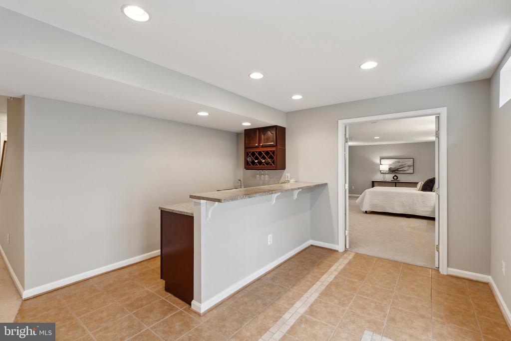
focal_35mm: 16
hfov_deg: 96.7
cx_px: 256
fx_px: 227
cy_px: 170
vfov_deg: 73.8
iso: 200
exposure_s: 1/6
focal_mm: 16
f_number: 8
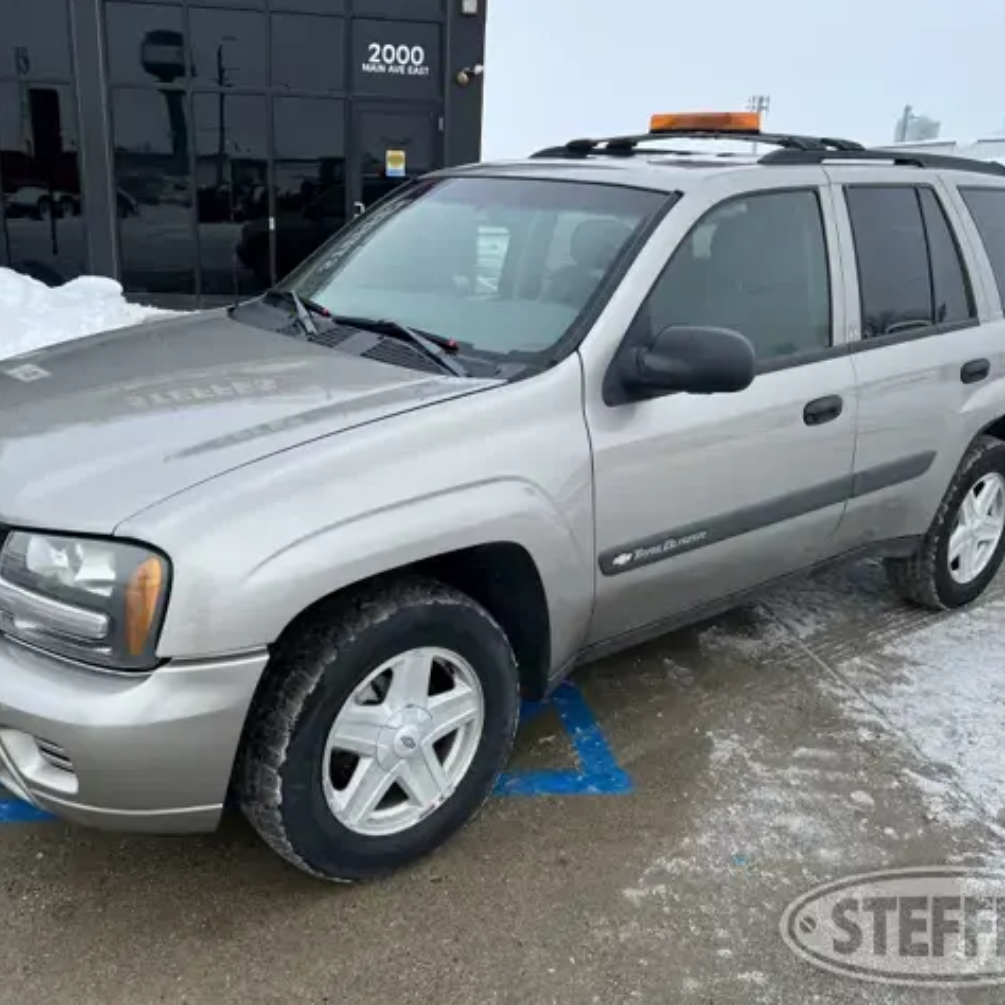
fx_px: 1018
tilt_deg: -15.8
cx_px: 477
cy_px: 502
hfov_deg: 52.5
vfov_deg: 52.5
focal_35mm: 31
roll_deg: -1.7
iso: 50
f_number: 1.5
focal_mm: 5.7
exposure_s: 1/1468
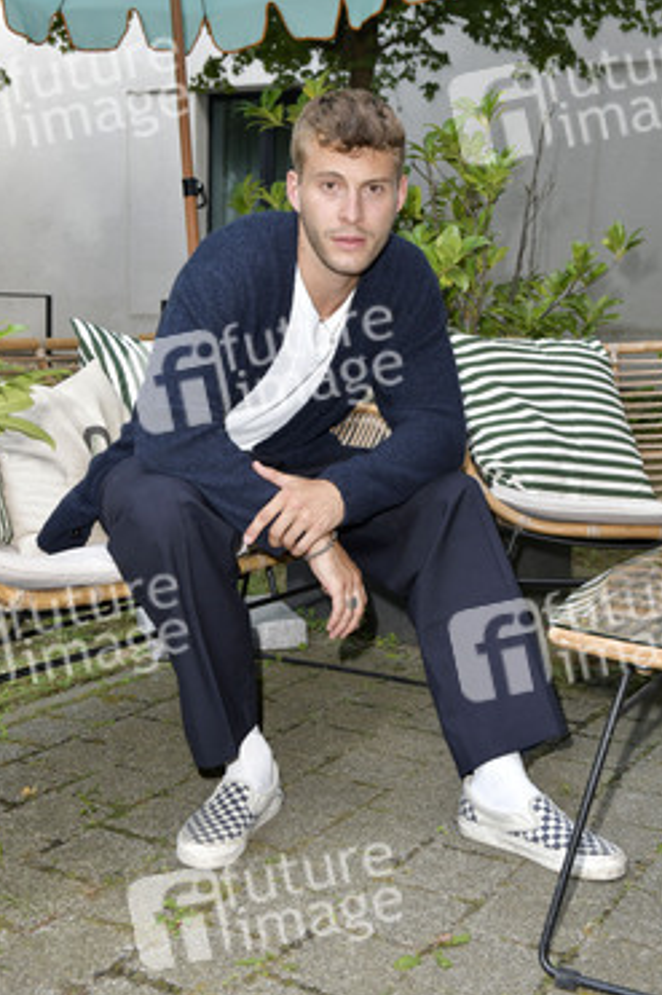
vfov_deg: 47.4
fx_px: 1132
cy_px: 504
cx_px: 343
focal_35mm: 41
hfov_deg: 32.6
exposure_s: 1/250
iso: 640
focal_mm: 38
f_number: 7.1
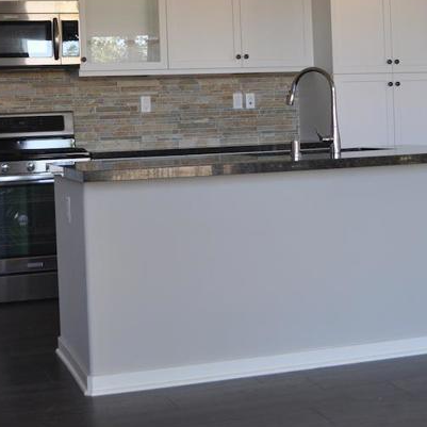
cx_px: 190
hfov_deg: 26.5
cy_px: 129
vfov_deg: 26.3
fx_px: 907
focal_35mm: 65
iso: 400
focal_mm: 20
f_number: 4.5
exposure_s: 1/80
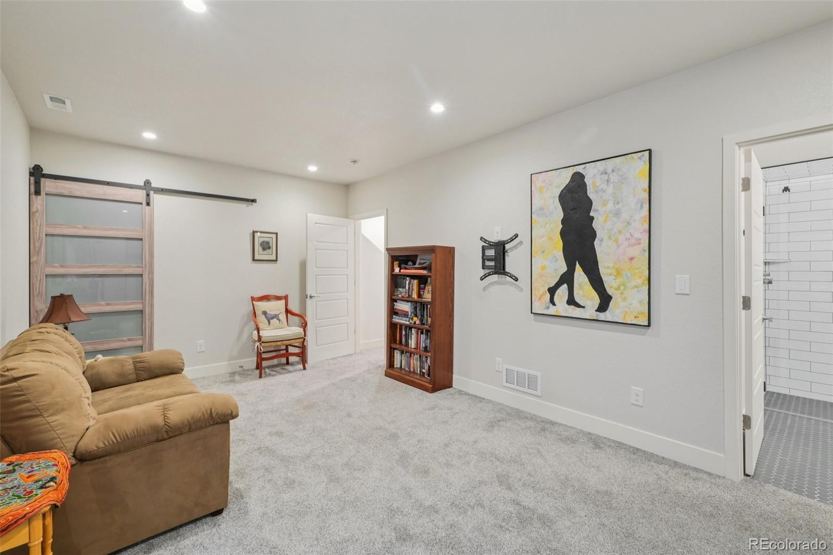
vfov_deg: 75.1
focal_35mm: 16
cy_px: 278
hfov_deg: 98.2
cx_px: 416
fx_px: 361
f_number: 8
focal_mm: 10.4
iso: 800
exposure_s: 1/2
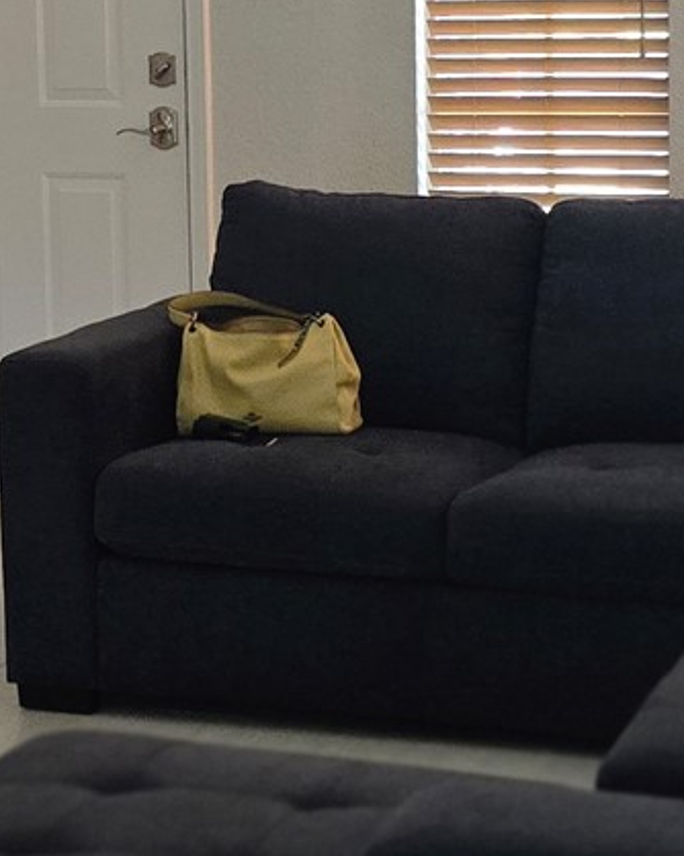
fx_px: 2786
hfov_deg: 14.0
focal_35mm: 110
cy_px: 250
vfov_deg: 17.4
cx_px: 190
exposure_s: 1/120
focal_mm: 6.3
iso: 640
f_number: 1.7
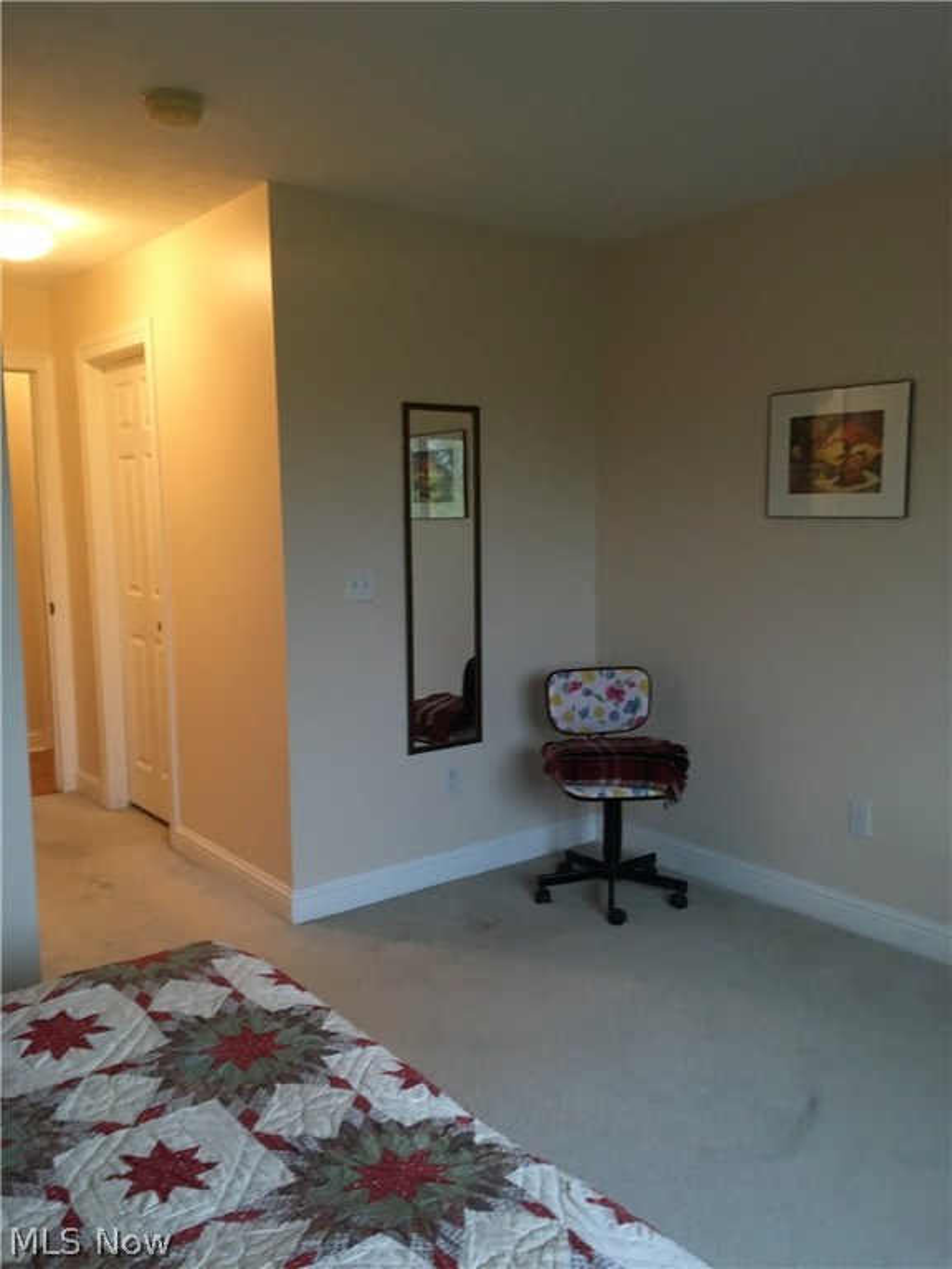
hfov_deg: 48.2
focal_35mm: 29
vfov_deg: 61.7
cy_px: 634
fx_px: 1063
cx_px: 476
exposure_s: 1/30
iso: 200
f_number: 2.2
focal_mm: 4.15
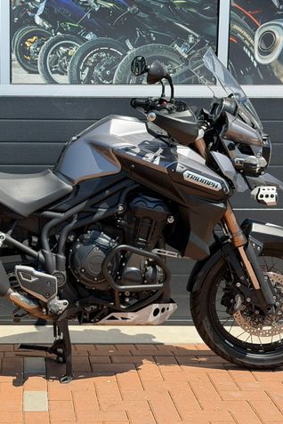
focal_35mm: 67
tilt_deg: -7.6
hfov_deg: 20.1
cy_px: 212
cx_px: 58
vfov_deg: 30.1
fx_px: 790
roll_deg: +0.2
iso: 80
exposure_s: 1/3096
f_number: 1.78
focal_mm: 6.76
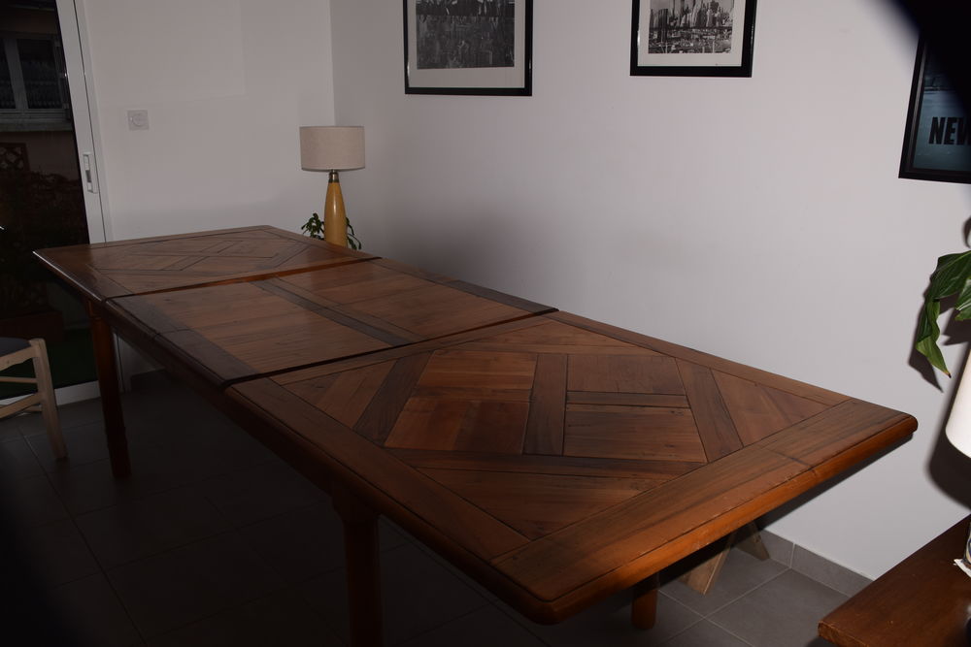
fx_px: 809
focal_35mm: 30
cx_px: 486
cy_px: 324
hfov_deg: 61.9
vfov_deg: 43.6
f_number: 8
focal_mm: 20
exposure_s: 1/60
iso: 140
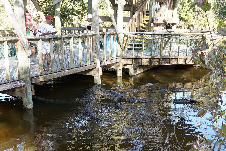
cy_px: 76
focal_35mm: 28
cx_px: 113
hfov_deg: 65.5
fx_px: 176
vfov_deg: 46.4
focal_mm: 28
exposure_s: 1/100
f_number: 9
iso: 640
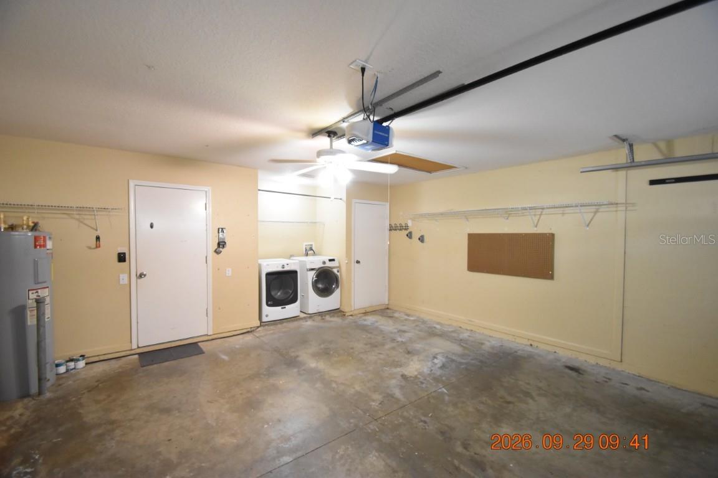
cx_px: 359
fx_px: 299
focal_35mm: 15
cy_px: 239
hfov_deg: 100.4
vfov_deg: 77.3
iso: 2500
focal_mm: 10
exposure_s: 1/60
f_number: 3.5
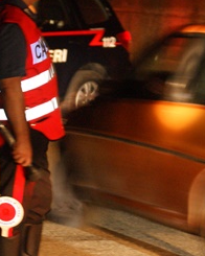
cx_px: 84
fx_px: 1949
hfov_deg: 6.0
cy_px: 78
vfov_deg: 7.5
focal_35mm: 257
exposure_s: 1/8
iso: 800
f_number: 4.5
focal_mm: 70
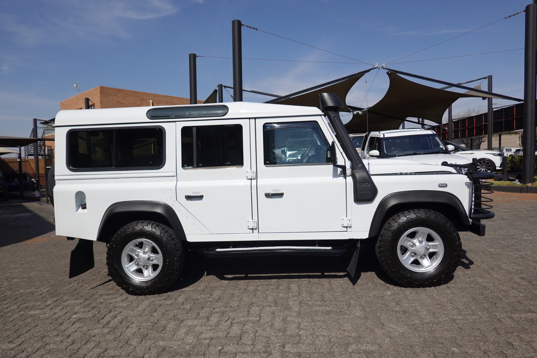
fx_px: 358
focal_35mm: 24
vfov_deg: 53.1
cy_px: 179
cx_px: 268
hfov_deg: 73.7
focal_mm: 9
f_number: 2.8
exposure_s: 1/2500
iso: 125
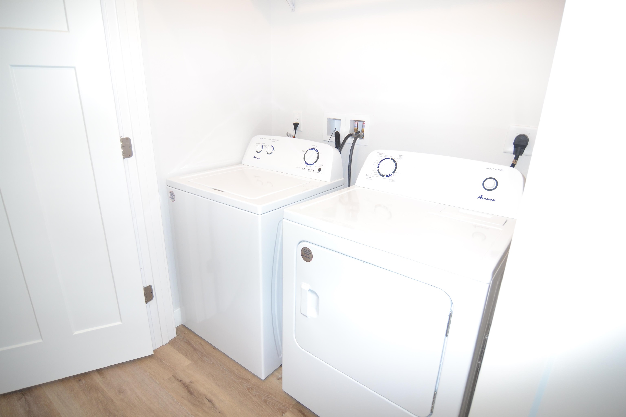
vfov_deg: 67.4
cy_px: 208
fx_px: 313
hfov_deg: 90.0
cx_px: 313
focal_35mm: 18
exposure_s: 1/60
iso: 400
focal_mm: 12
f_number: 4
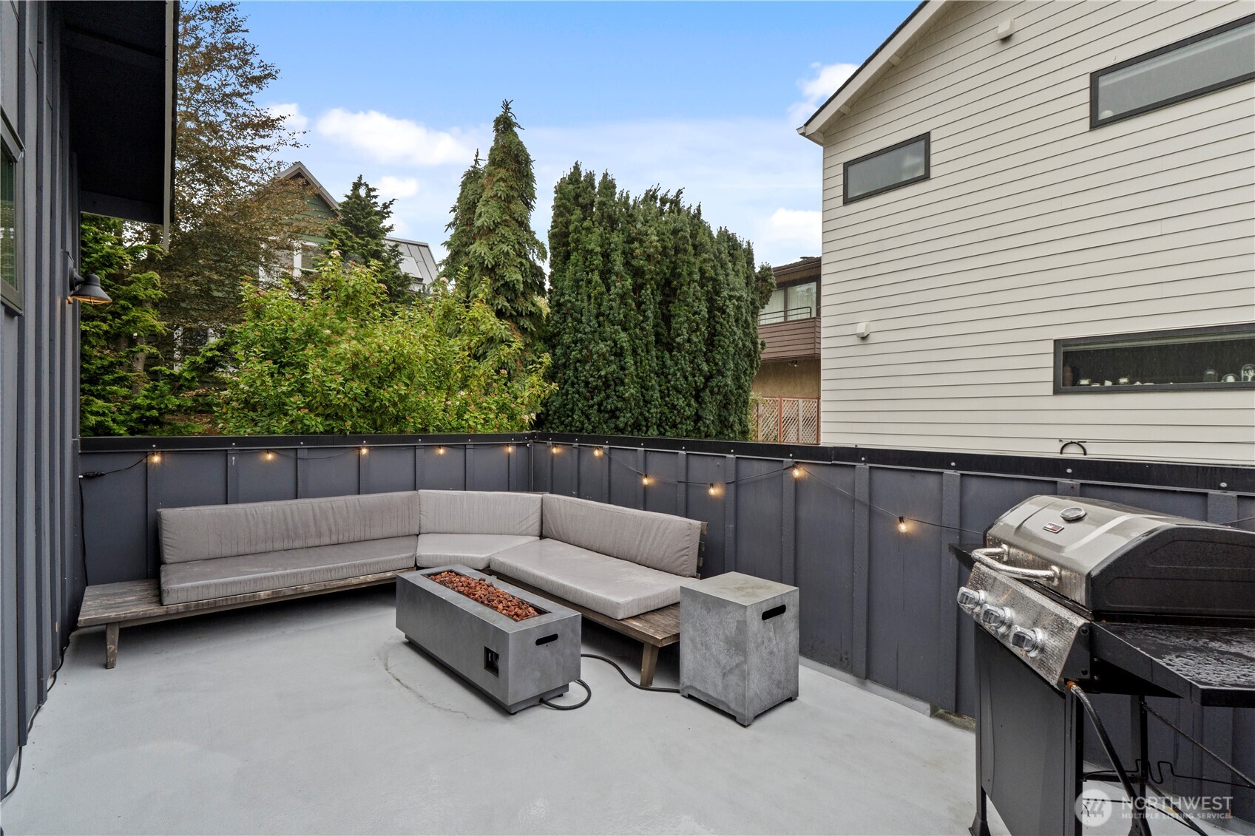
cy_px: 418
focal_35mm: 17
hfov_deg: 92.4
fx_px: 601
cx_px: 628
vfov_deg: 69.6
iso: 250
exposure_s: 1/20
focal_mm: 11.5
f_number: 9
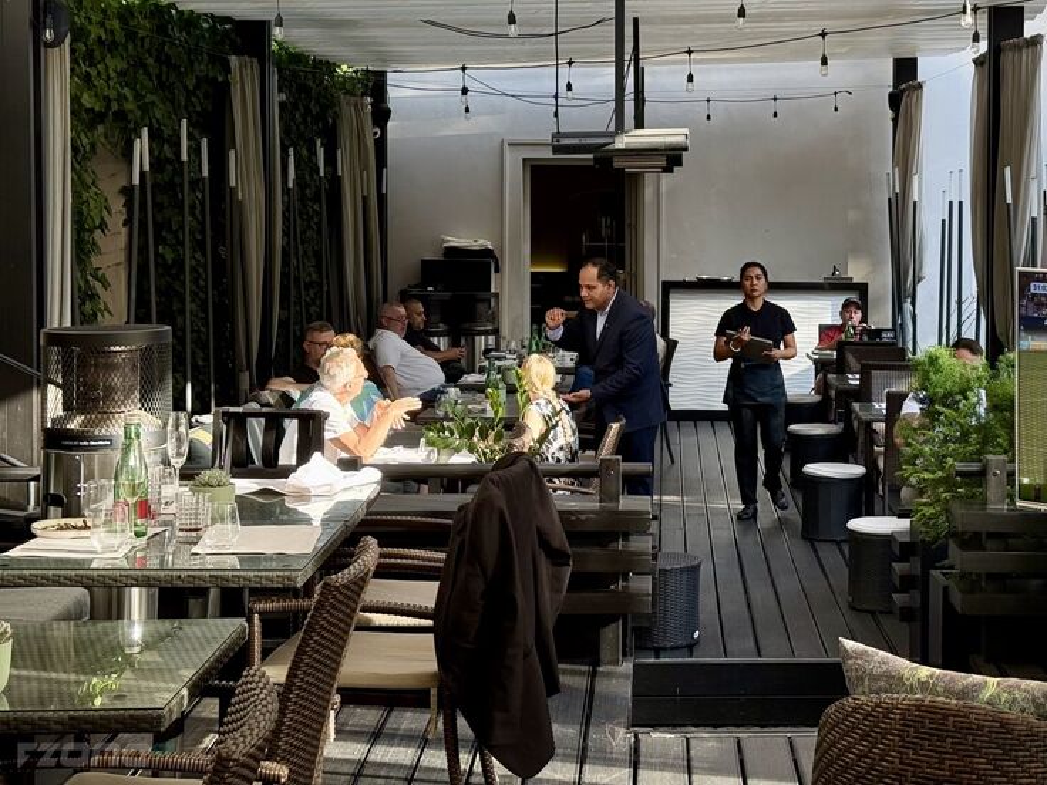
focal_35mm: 48
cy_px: 392
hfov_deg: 39.7
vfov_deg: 30.3
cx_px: 524
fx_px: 1452
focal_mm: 6.76
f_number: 1.78
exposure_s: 1/407
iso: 100
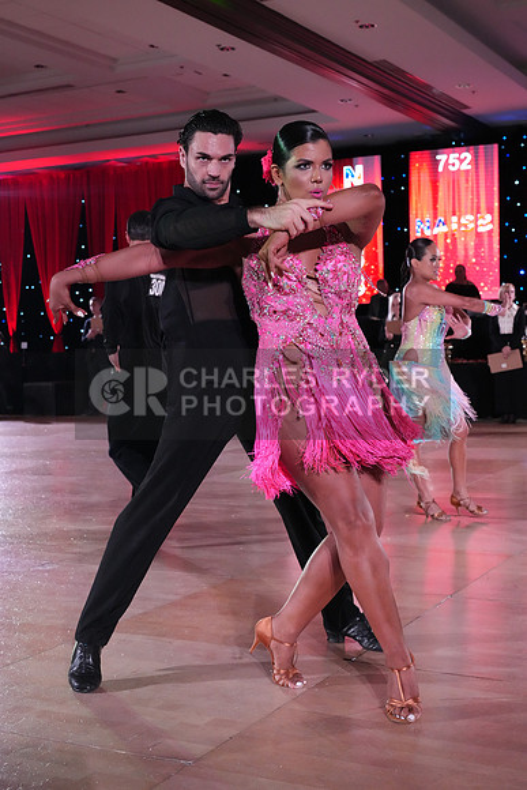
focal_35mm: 49
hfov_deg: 27.5
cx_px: 264
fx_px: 1075
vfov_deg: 40.3
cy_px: 395
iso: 8000
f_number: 5.6
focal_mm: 49
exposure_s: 1/400
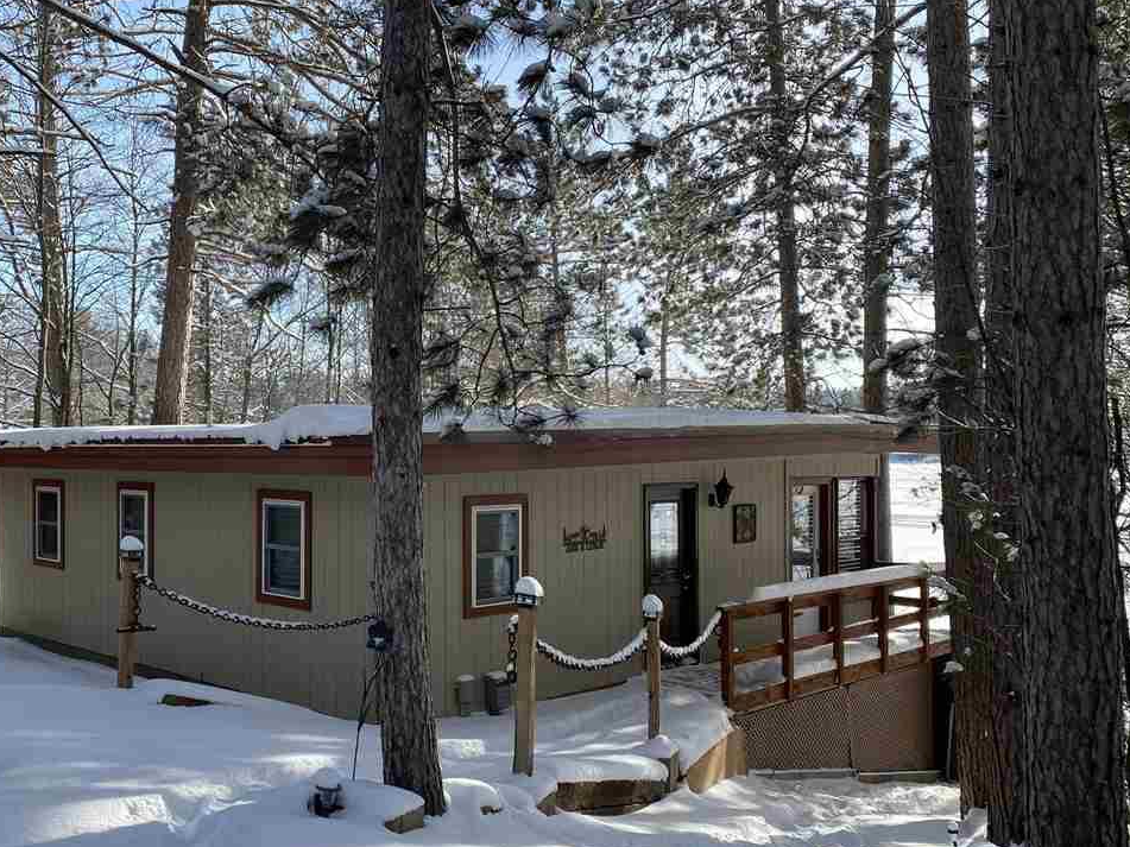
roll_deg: -0.1
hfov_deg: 52.1
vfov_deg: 40.7
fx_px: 1142
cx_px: 423
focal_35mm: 35
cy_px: 444
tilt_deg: -0.2
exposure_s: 1/1218
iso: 32
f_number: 1.8
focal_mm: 4.25
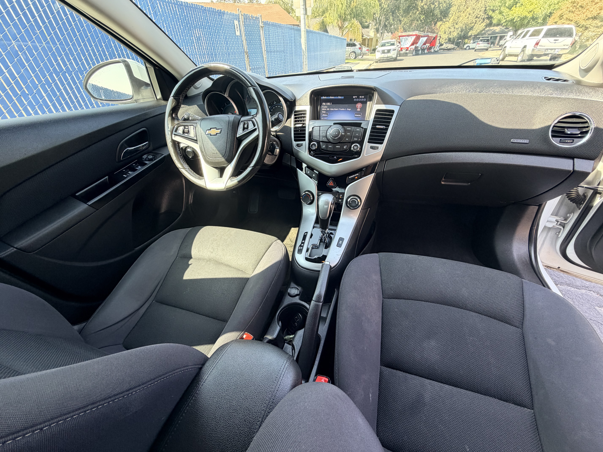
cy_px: 226
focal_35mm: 14
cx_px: 302
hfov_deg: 102.1
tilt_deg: -35.5
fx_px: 244
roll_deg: +4.4
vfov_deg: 85.7
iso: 125
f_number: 2.2
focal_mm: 2.22
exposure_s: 1/121
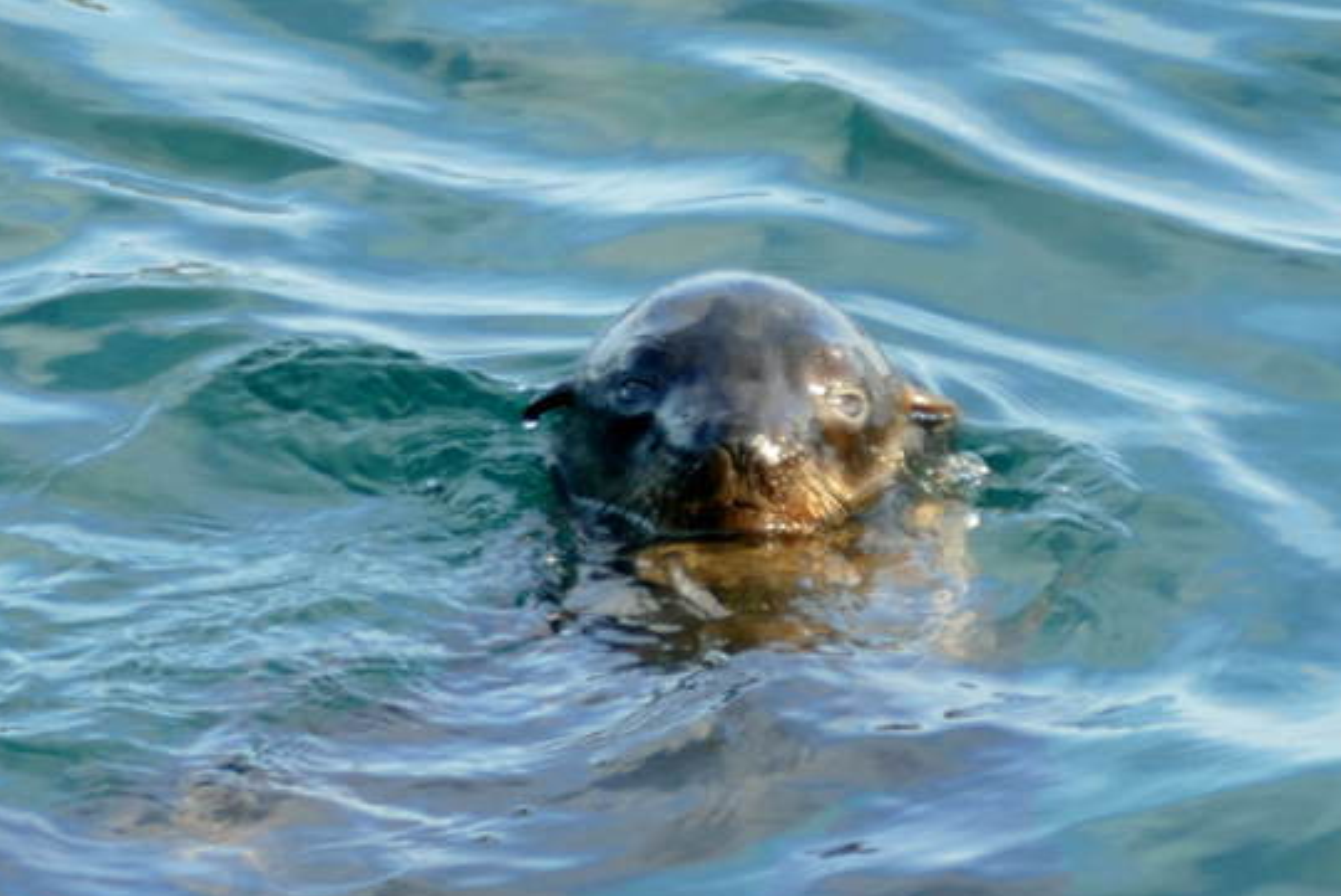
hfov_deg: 7.4
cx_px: 695
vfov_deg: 5.0
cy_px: 495
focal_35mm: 278
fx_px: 10364
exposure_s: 1/200
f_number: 4
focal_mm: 91.1
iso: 125
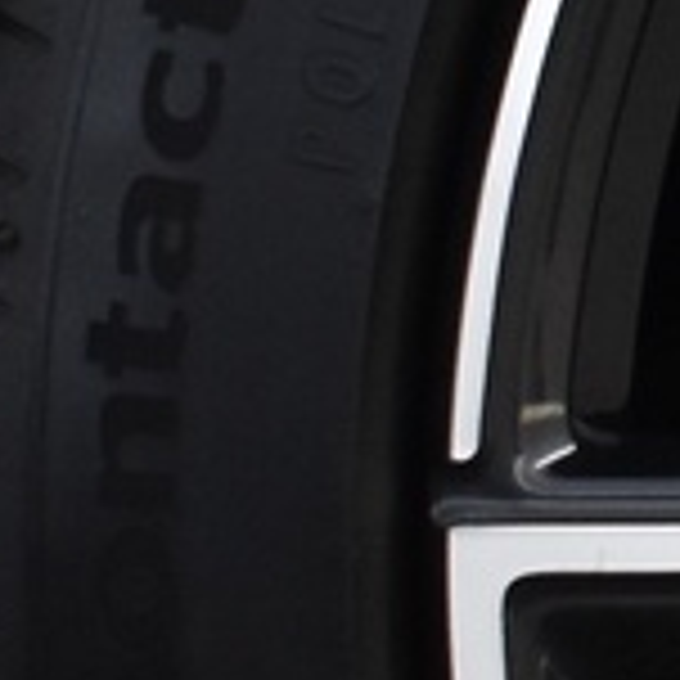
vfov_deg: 4.9
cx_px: 1788
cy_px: 401
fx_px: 7890
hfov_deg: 4.8
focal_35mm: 355
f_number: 4
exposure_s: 1/40
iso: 1000
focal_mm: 26
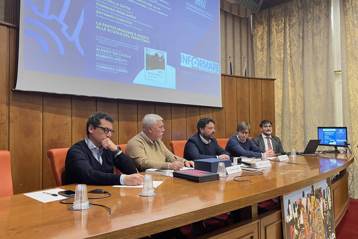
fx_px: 278
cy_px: 126
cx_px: 179
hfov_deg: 65.5
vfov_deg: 46.4
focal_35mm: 28
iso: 160
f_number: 1.6
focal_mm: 4.2
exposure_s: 1/50
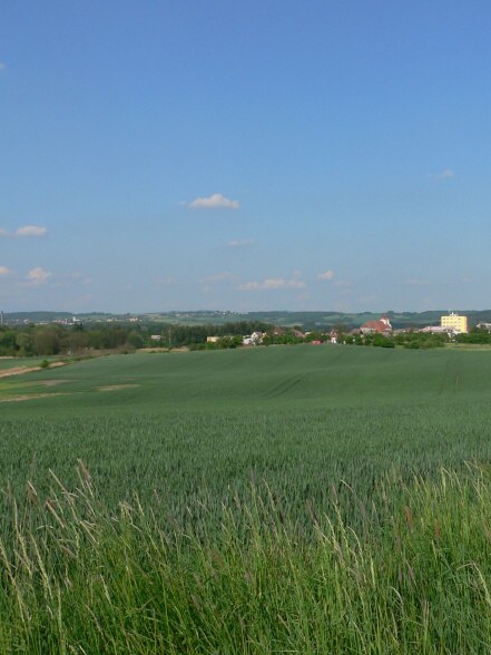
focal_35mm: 49
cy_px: 331
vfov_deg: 38.9
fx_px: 927
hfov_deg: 28.7
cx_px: 429
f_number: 5.2
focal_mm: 6
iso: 80
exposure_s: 1/500
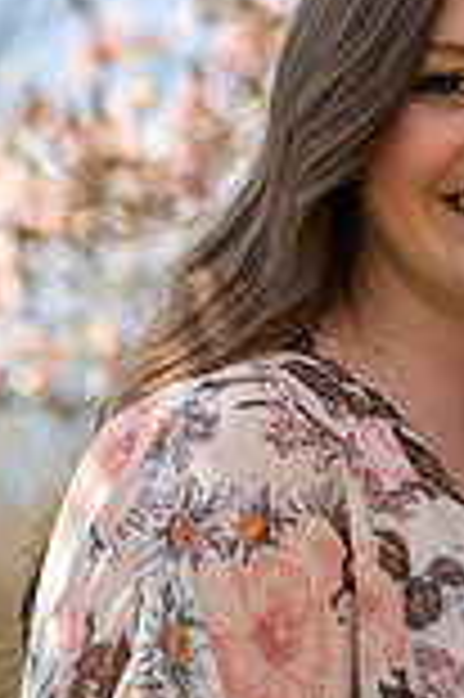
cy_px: 65
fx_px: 5774
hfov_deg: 4.6
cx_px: 849
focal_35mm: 298
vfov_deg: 6.9
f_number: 2.8
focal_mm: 70
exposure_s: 1/6400
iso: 400
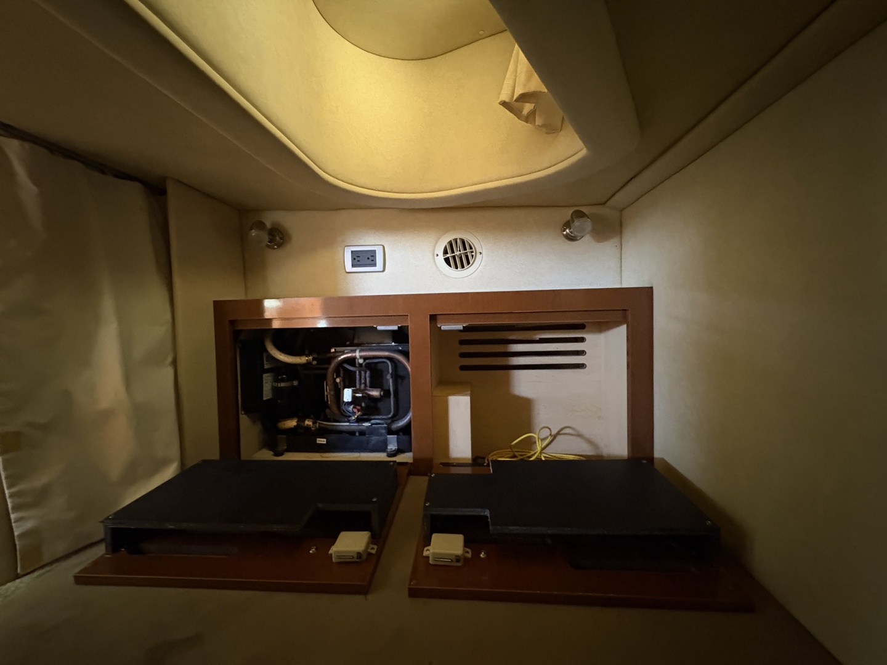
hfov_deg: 102.1
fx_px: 359
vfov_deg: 85.7
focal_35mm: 14
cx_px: 444
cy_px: 332
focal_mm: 2.22
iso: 1250
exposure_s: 1/30
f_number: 2.2
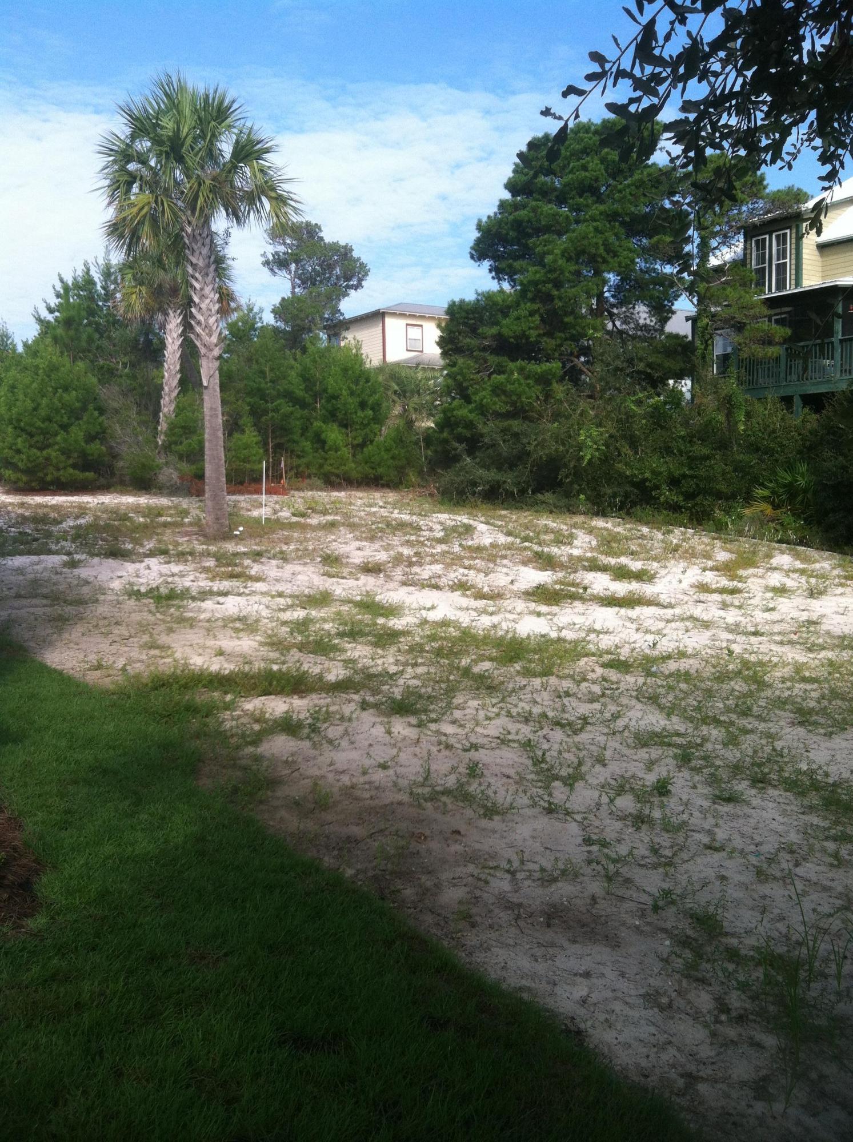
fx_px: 1153
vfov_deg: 52.7
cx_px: 426
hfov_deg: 40.6
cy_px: 571
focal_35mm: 35
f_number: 2.8
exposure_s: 1/600
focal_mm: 3.85
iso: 80
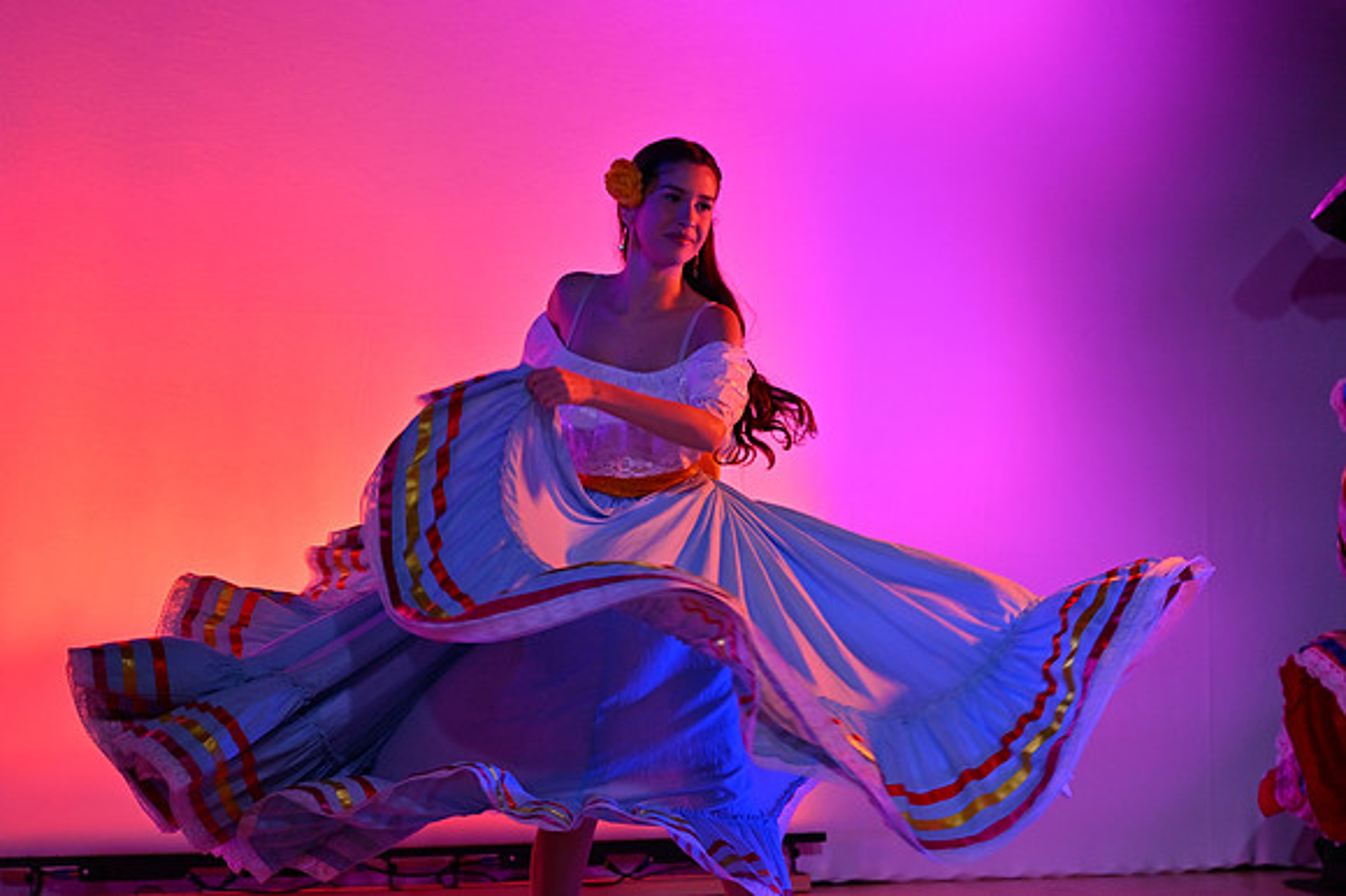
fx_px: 3923
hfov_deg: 19.5
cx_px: 673
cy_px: 448
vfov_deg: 13.0
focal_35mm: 105
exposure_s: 1/500
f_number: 2.8
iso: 140
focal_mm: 70
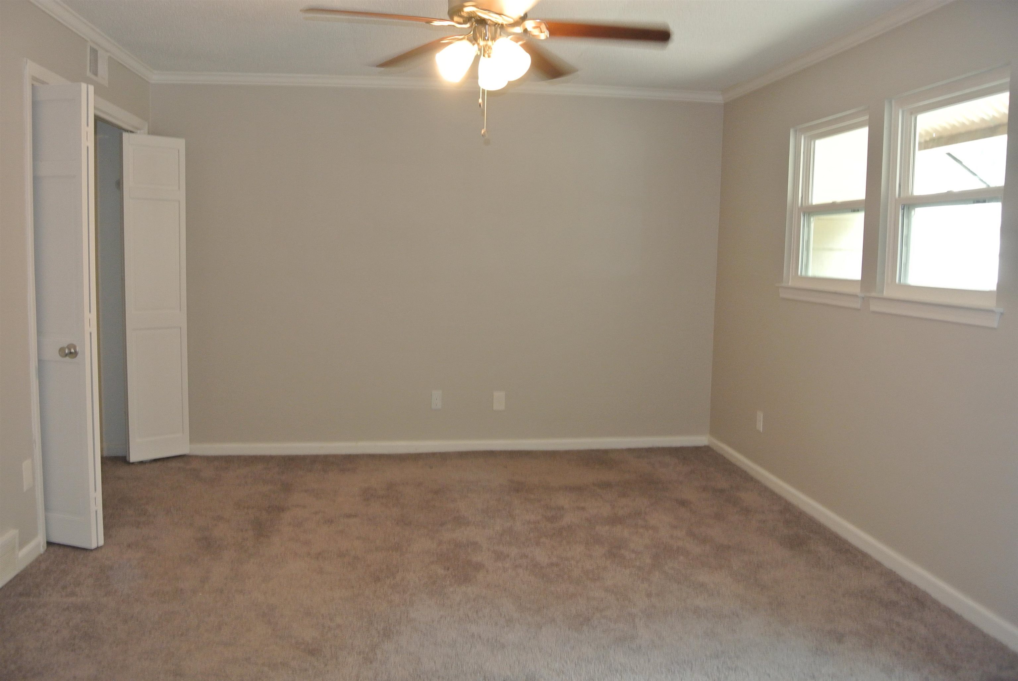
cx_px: 509
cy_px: 340
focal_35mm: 27
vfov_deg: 48.0
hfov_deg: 67.3
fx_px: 764
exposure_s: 1/60
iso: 450
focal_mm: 10
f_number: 3.5
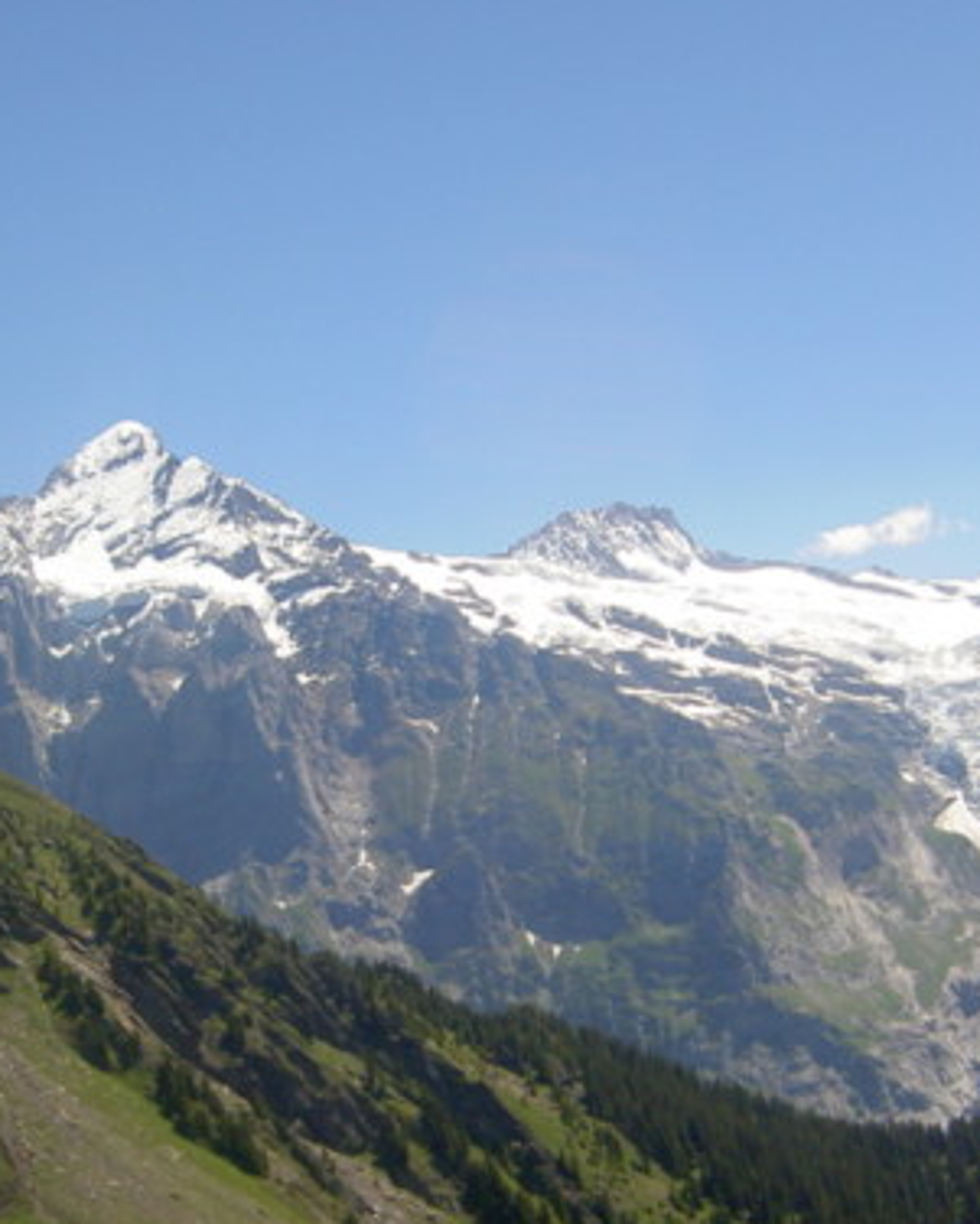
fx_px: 2319
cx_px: 438
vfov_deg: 29.5
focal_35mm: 64
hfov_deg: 23.8
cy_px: 757
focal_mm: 5.6
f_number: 4.7
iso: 50
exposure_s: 1/400
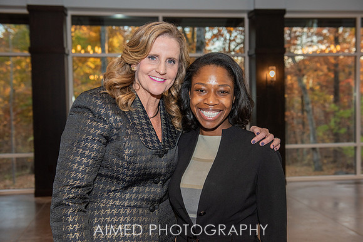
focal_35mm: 42
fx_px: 424
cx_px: 182
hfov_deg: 46.4
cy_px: 121
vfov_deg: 31.9
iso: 640
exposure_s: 1/250
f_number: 4
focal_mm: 42
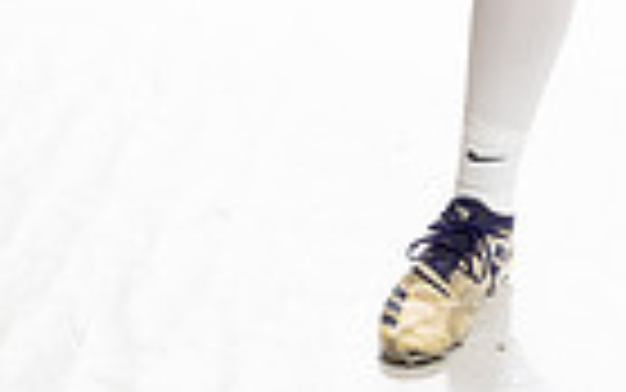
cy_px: -586
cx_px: 662
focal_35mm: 168
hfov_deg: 12.3
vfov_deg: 7.3
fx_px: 2867
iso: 800
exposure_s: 1/250
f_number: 8
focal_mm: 51
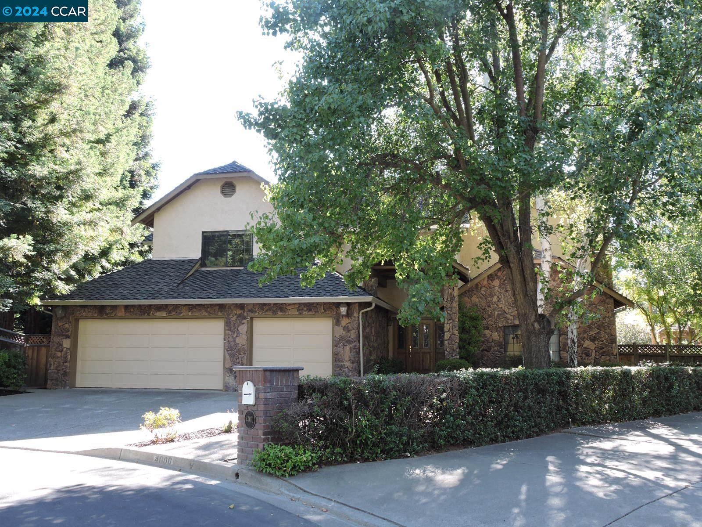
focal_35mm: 33
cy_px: 264
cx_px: 351
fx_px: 669
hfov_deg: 55.4
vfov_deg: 42.9
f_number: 4.5
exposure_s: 1/40
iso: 100
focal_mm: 5.9
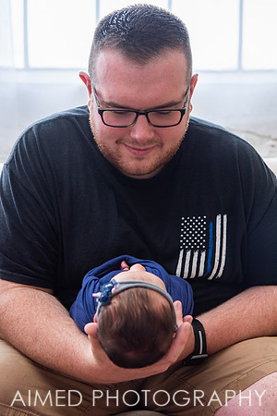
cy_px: 208
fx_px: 635
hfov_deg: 24.6
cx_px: 138
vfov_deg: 36.2
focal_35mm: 55
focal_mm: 55
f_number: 4.5
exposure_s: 1/250
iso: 800
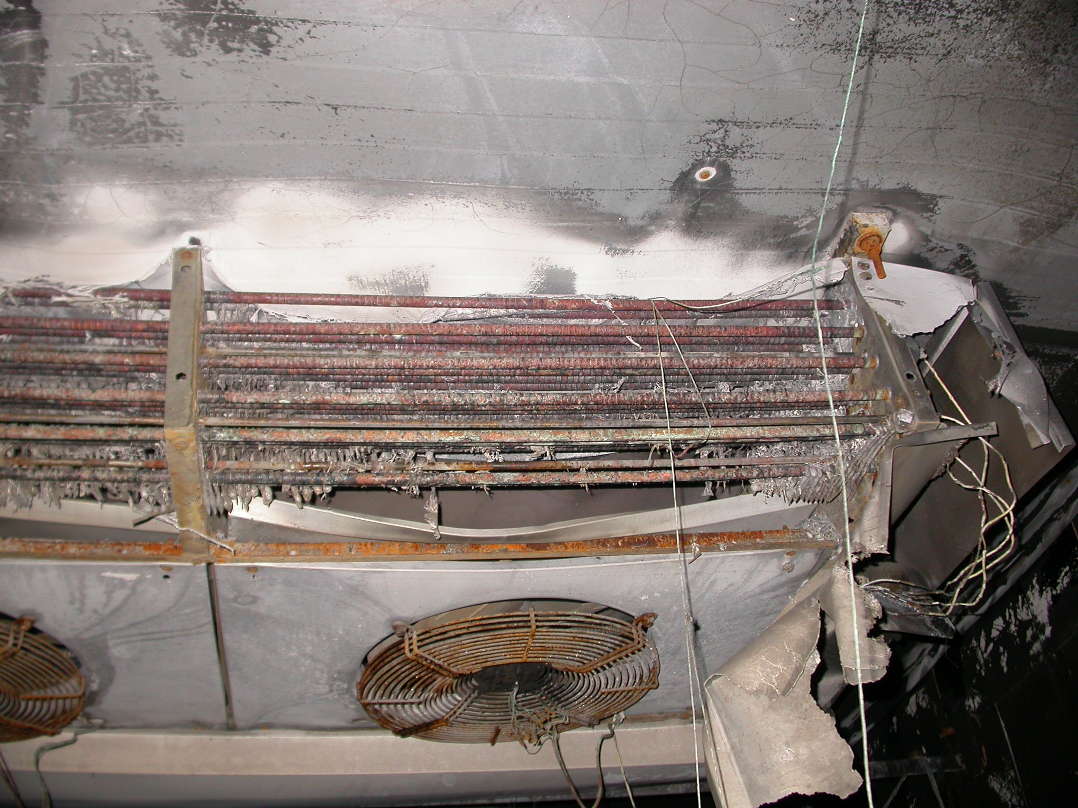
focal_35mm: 38
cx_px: 539
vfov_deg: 37.7
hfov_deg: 49.0
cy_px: 404
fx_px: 1183
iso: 100
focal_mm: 7.85
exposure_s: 1/60
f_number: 2.6
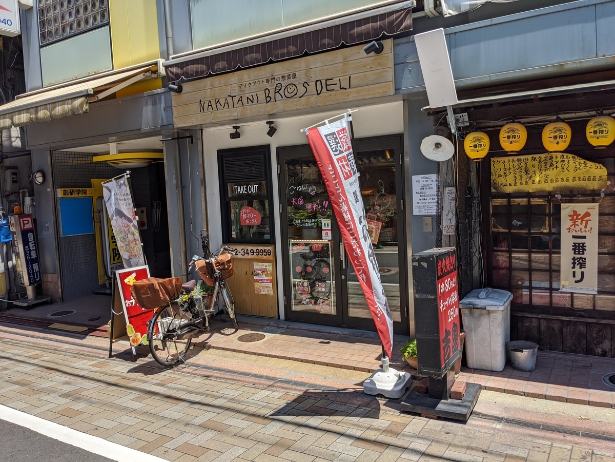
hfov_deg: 65.3
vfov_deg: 51.4
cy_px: 231
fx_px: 480
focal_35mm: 27
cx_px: 308
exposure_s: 1/3356
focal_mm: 4.38
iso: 54
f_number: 1.73
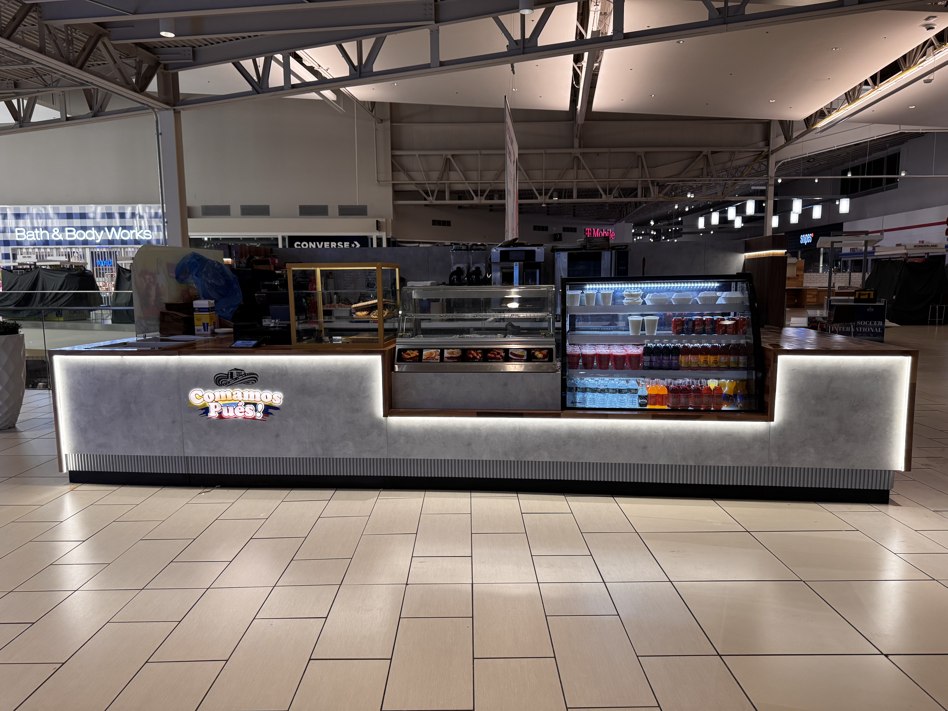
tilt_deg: -8.1
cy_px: 356
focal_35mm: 24
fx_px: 657
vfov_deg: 56.8
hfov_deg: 71.6
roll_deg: +0.0
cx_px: 474
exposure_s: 1/120
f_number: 1.78
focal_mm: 6.76
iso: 200
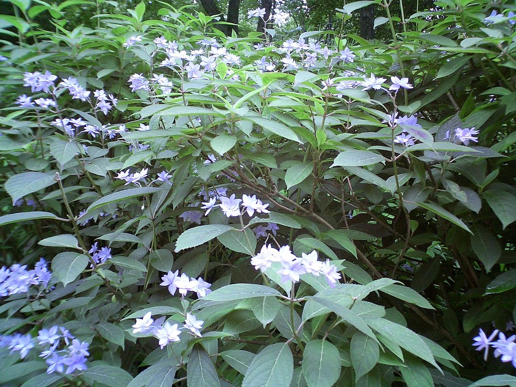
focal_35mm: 37
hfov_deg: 50.1
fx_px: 552
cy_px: 194
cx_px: 258
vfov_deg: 38.7
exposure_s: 1/125
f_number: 3.5
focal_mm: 5.6
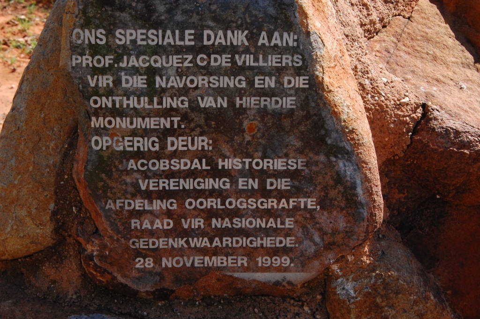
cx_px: 240
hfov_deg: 17.5
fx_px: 1559
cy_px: 160
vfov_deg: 11.7
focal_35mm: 117
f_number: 18
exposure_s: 1/60
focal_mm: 78
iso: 400
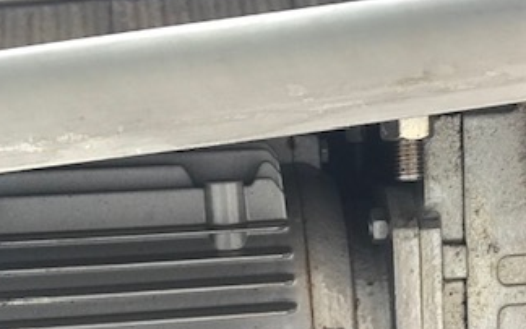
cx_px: 372
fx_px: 961
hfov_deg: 30.3
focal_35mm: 67
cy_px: 352
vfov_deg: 18.8
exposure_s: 1/30
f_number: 2.2
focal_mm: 2.87
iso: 25
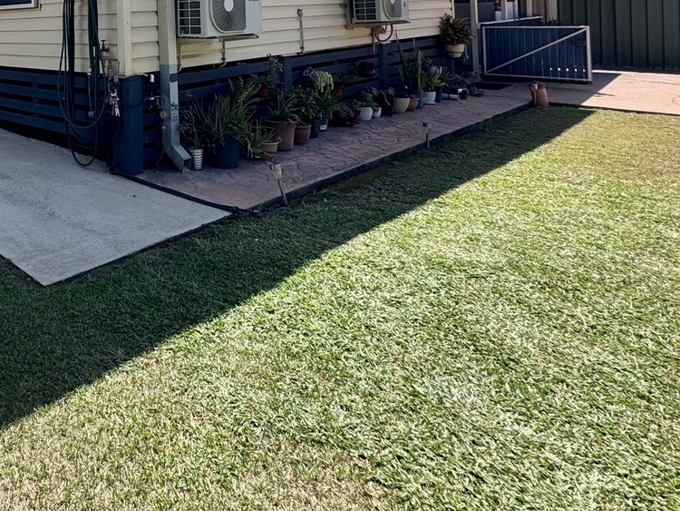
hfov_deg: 51.6
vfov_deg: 43.8
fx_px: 550
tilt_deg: -0.1
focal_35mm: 28
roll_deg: +2.8
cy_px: 20
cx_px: 10
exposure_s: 1/1256
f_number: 2.2
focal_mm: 2.22
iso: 40
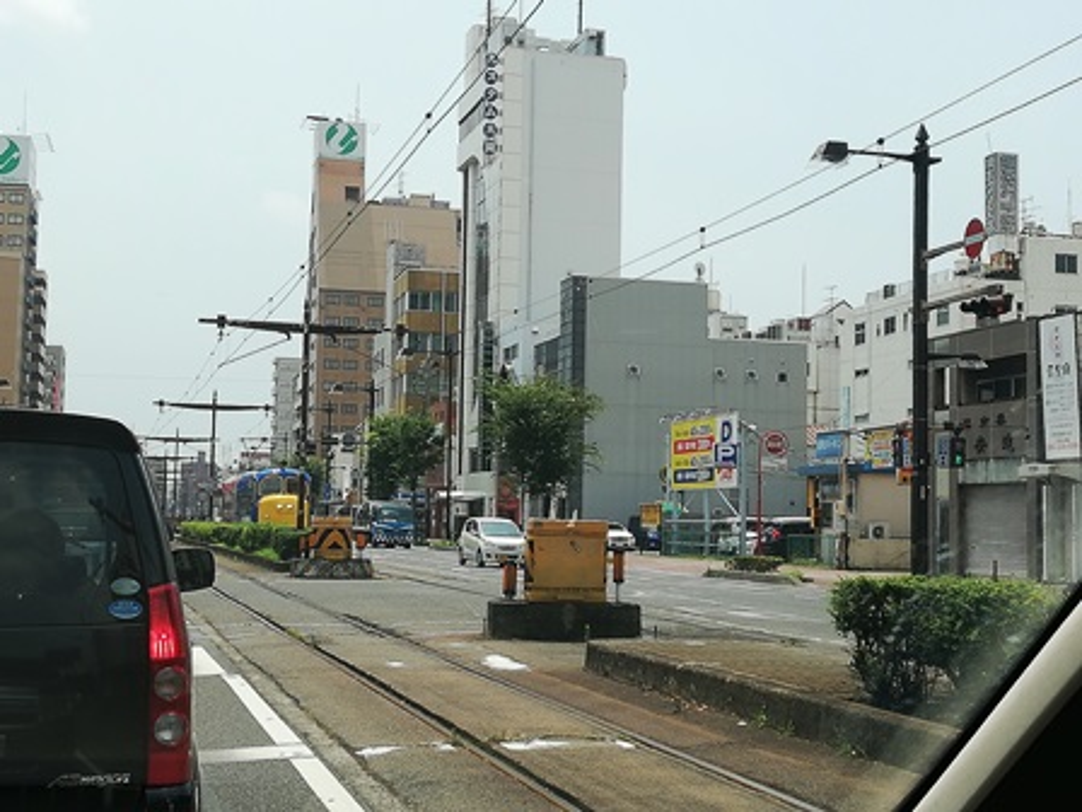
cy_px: 406
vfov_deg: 28.0
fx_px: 1625
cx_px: 541
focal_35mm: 52
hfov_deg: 36.8
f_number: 2.2
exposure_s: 1/1142
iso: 50
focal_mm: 3.81
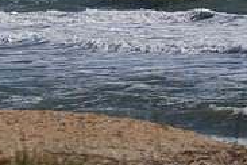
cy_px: -62
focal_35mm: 634
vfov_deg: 2.2
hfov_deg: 3.2
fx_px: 4350
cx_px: -127
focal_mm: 200
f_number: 5.6
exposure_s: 1/2000
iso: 160
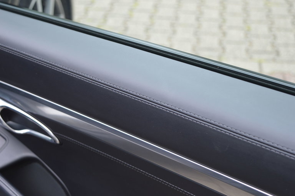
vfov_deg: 21.5
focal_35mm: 63
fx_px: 516
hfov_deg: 31.9
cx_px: 148
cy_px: 98
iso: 200
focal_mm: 42
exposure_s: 1/125
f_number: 5.6
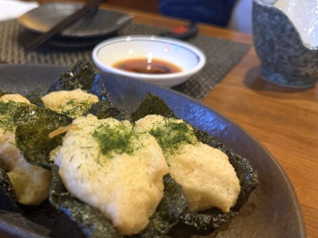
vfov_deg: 39.2
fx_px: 331
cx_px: 94
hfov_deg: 50.0
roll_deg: -1.2
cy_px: 160
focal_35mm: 36
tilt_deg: -35.0
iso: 500
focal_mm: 6.76
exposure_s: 1/50
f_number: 1.78
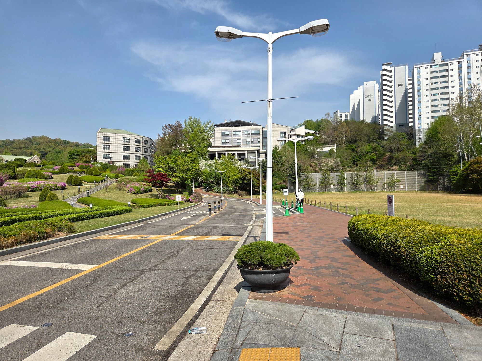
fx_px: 320
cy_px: 180
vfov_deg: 58.9
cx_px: 241
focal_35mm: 23
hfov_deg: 73.9
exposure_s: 1/6839
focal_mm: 5.4
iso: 80
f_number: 1.8
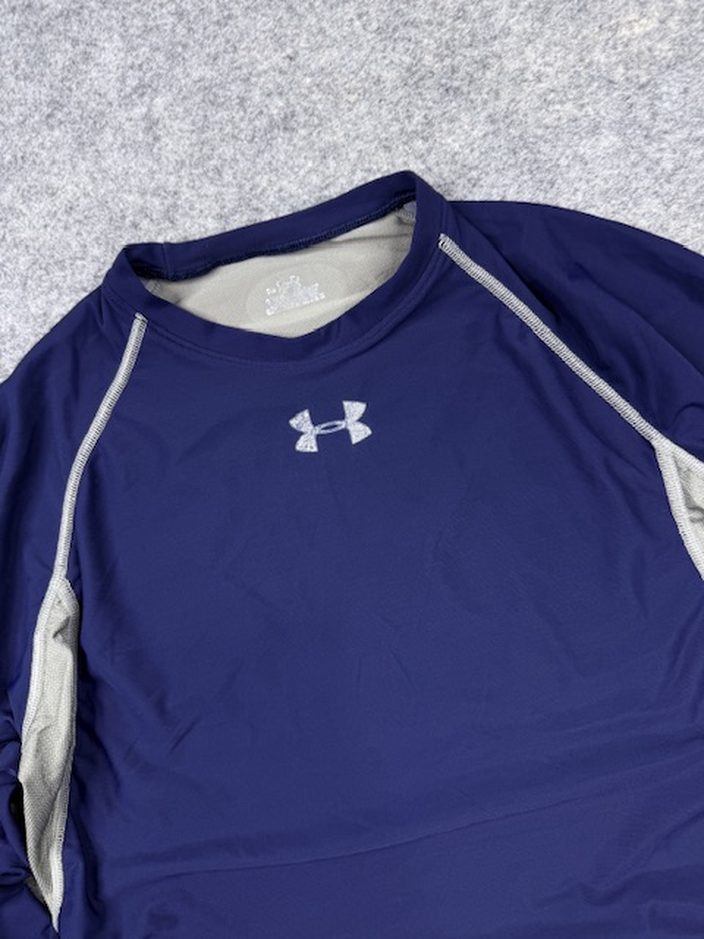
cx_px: 352
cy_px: 470
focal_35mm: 24
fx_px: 651
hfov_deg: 56.8
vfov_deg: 71.6
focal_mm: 6.76
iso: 100
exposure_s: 1/100
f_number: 1.78
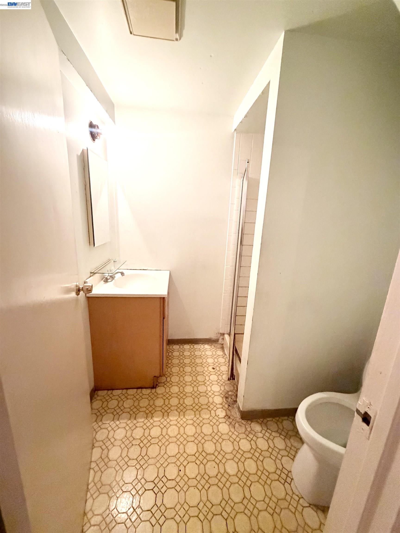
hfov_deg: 85.7
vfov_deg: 102.1
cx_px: 200
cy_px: 266
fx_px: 216
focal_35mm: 14
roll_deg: -2.9
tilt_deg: -13.7
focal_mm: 2.22
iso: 800
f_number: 2.2
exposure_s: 1/60
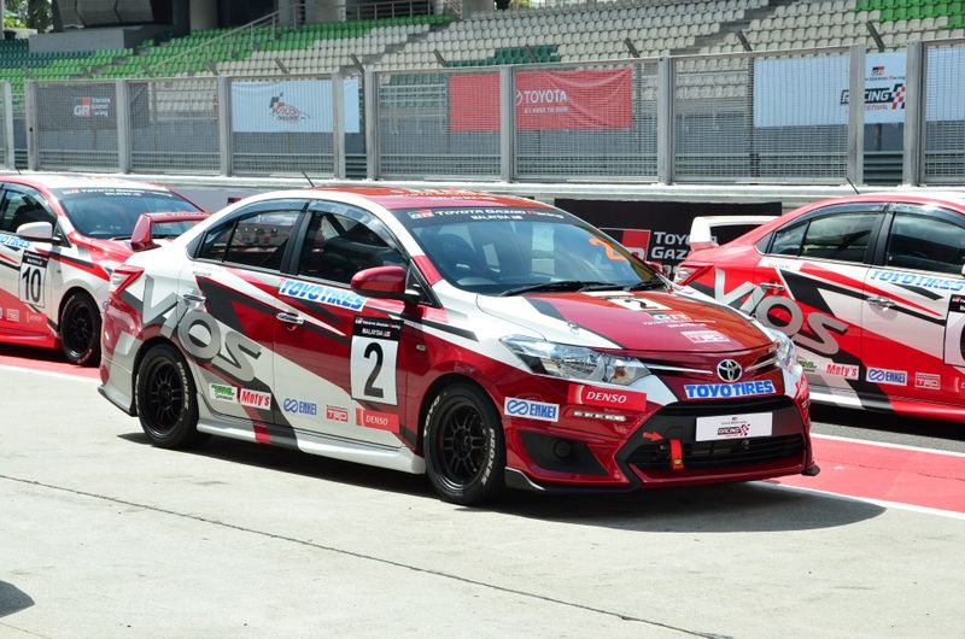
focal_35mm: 84
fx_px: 2247
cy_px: 320
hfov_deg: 24.2
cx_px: 482
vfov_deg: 16.2
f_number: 9
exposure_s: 1/1250
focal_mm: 56
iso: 800
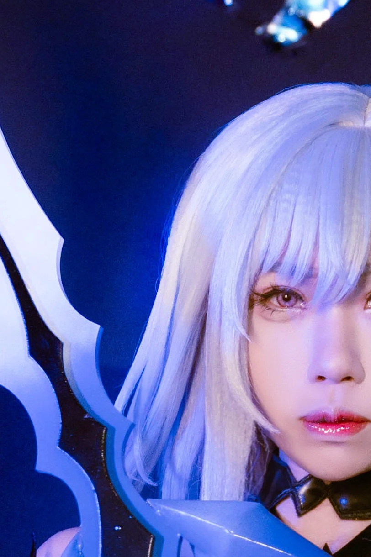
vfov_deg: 9.0
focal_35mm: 228
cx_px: 320
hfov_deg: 6.0
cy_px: 533
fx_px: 3528
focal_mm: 46
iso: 1250
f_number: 2.8
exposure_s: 1/250
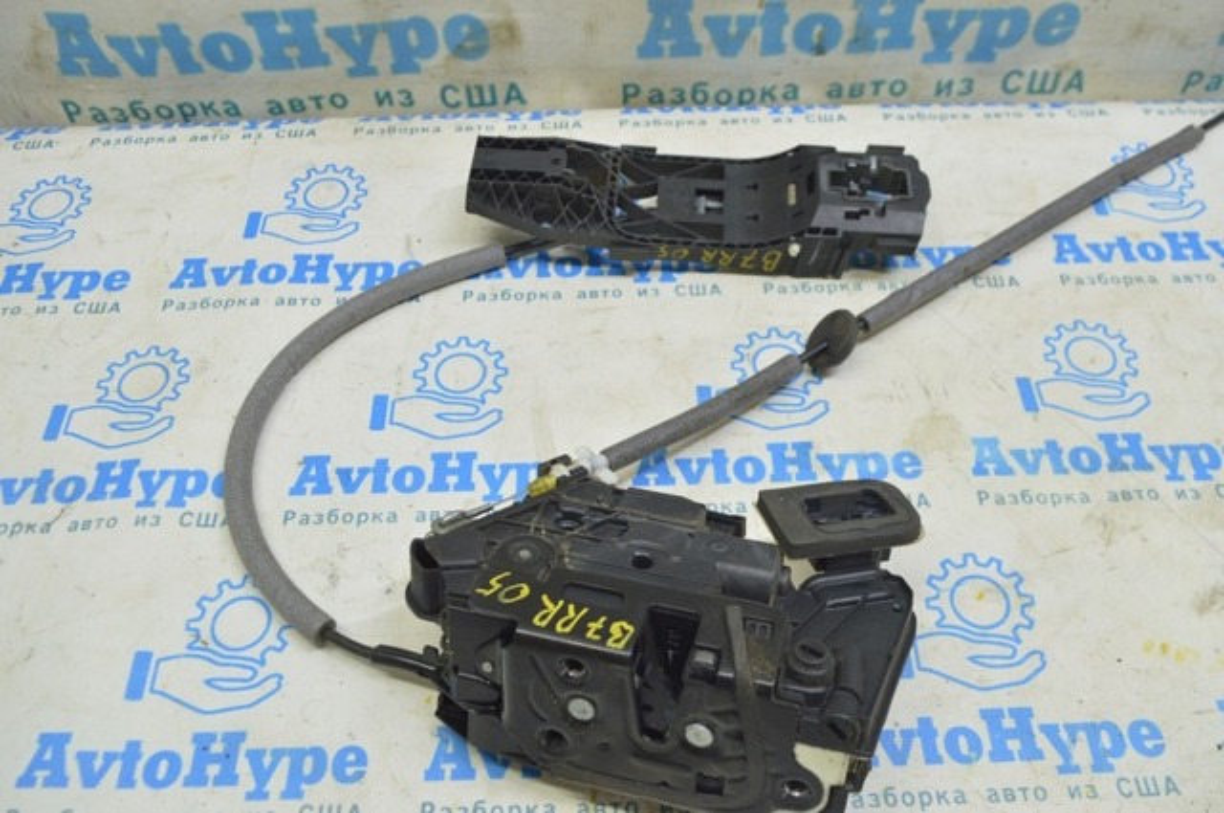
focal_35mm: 33
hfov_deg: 57.3
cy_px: 406
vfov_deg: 39.9
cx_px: 612
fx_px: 1121
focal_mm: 22
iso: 400
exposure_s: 1/20
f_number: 5.6
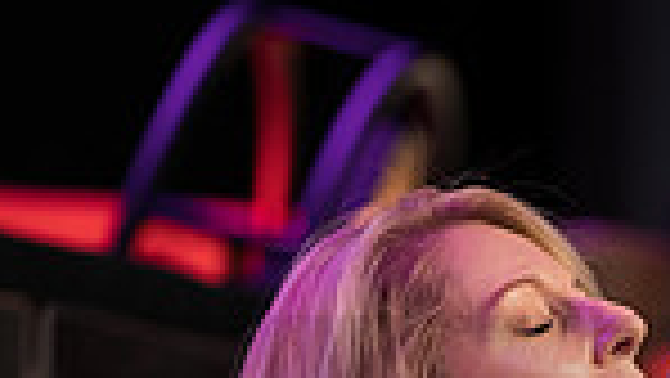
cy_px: 749
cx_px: 778
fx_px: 13331
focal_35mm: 750
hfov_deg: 2.9
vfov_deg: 1.6
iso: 1600
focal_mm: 184
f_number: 2.8
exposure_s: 1/200
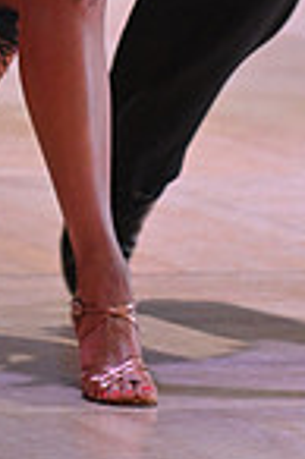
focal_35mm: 437
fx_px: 5566
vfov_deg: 4.7
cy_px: -330
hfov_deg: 3.1
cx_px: 162
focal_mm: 110
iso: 2000
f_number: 4
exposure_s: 1/250
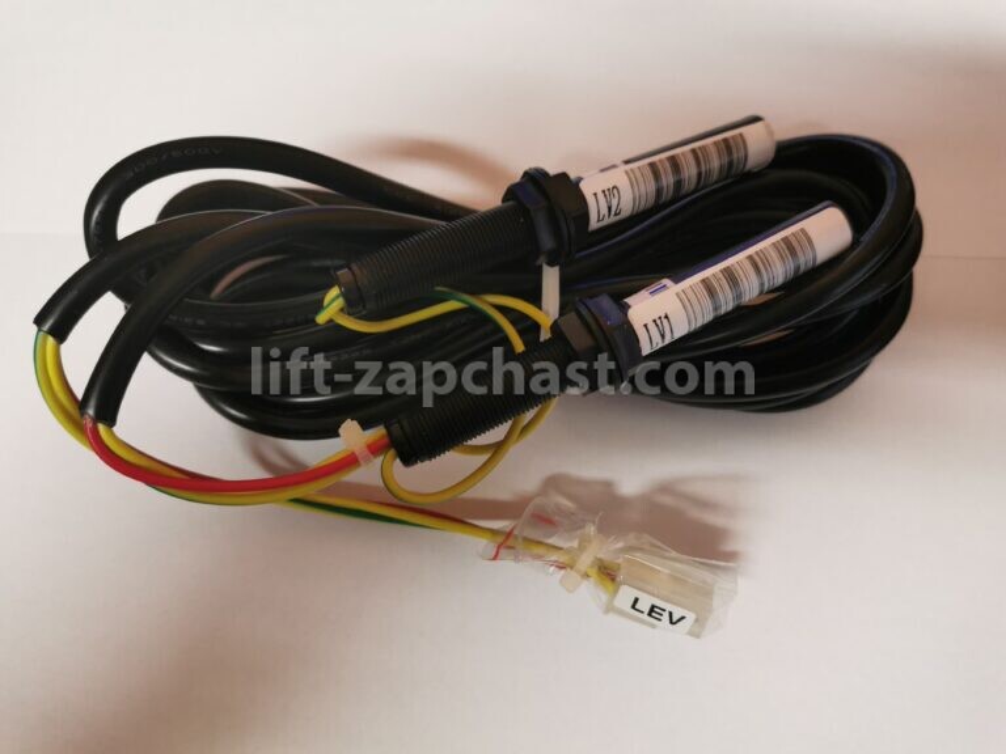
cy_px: 377
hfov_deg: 65.3
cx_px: 503
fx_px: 785
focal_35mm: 27
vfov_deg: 51.4
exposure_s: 1/50
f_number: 1.8
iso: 250
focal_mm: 5.58
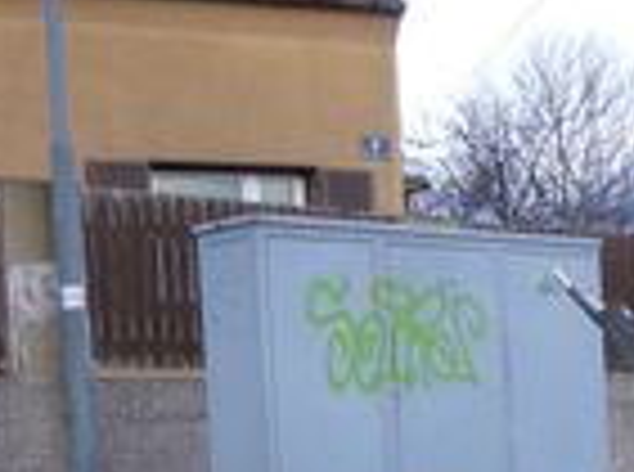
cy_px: 526
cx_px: 472
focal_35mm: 91
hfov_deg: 21.4
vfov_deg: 15.7
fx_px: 1662
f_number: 3.3
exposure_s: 1/25
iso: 200
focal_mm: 4.5
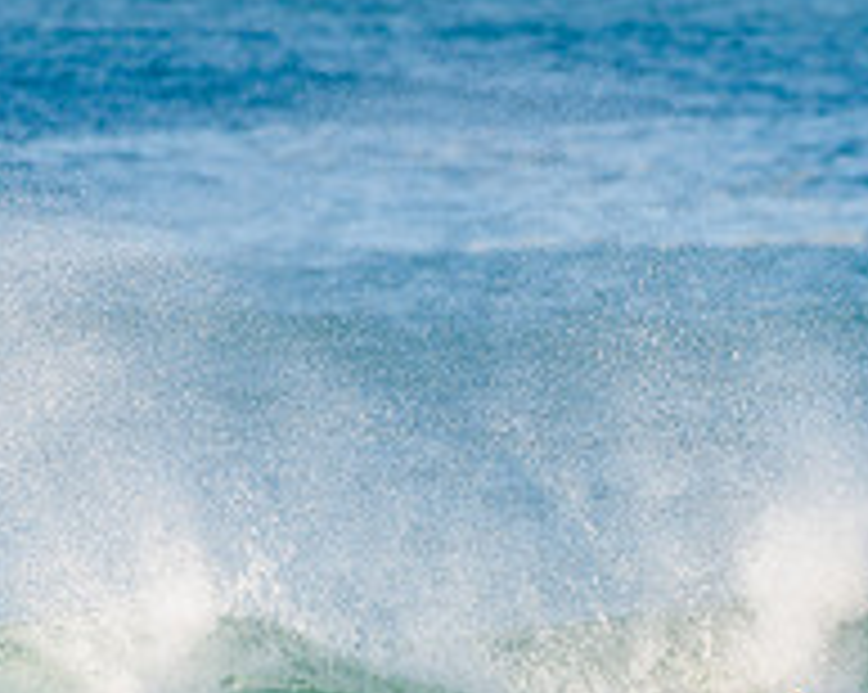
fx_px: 36288
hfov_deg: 1.4
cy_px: 826
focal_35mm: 1414
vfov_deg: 1.1
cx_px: 720
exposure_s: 1/1600
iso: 280
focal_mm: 500
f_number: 5.6
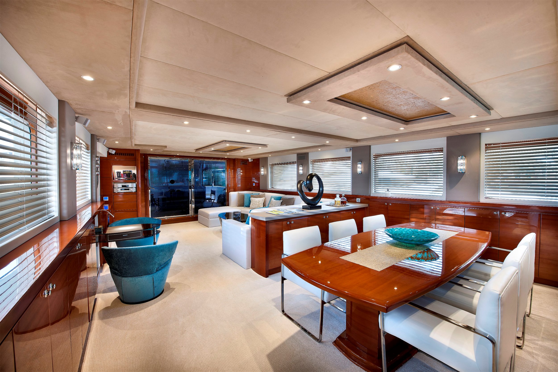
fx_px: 217
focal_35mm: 14
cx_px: 279
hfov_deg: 104.3
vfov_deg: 81.2
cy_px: 186
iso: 100
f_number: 9
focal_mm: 14
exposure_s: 1/3
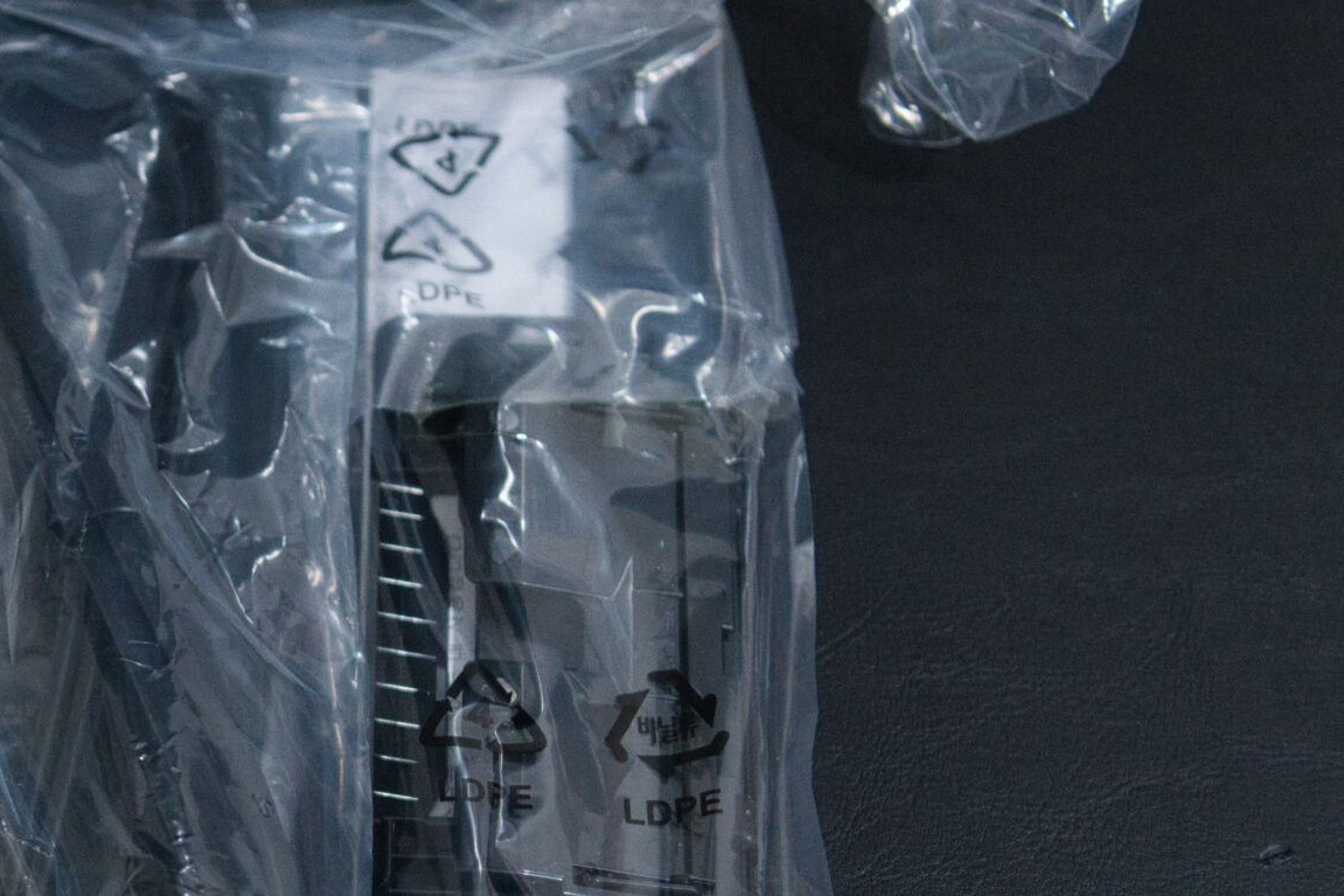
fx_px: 3733
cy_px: 557
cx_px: 42
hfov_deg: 19.9
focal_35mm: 100
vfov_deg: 13.7
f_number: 2.5
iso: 2500
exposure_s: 1/125
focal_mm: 30
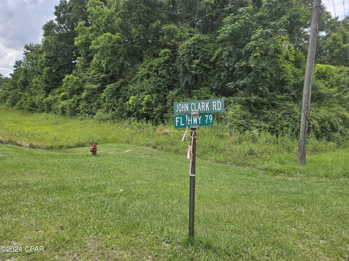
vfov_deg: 58.9
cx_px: 174
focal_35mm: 23
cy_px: 130
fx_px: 232
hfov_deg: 73.9
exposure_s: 1/1163
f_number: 1.8
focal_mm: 5.4
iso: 40
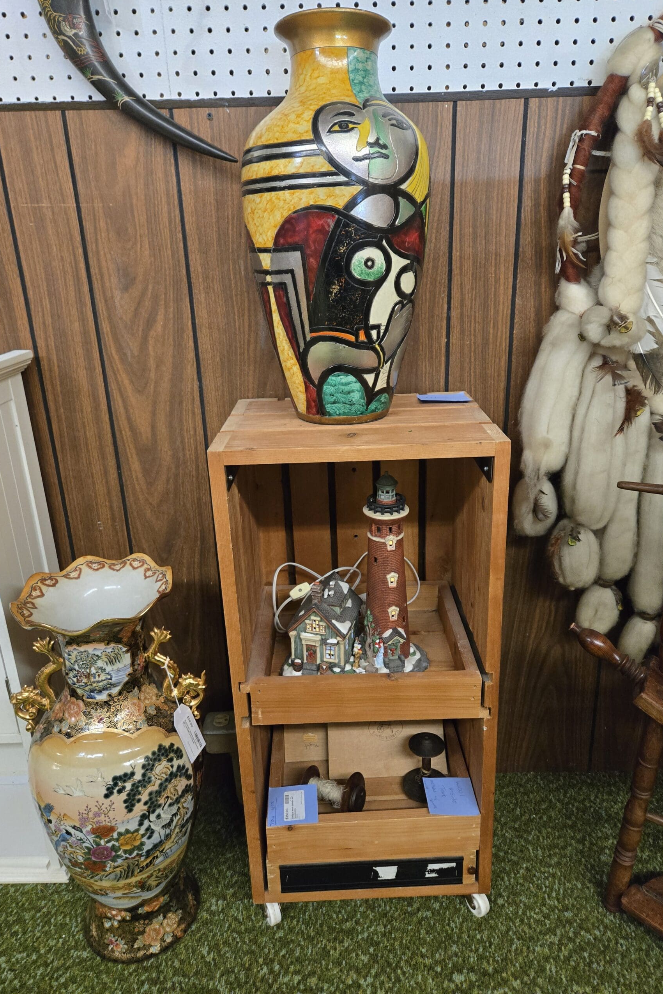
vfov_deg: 73.7
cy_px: 496
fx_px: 663
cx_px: 344
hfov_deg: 53.1
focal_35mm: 24
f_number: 1.8
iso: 1000
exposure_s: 1/120
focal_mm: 5.4
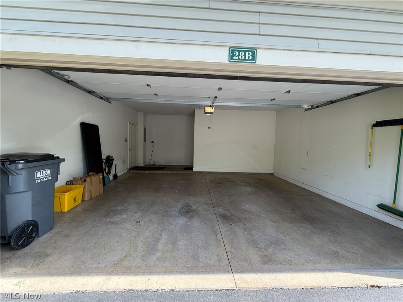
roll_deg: -1.2
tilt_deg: -1.6
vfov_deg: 85.7
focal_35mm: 14
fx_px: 163
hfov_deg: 102.1
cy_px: 151
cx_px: 202
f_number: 2.2
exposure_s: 1/112
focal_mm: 2.22
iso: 50
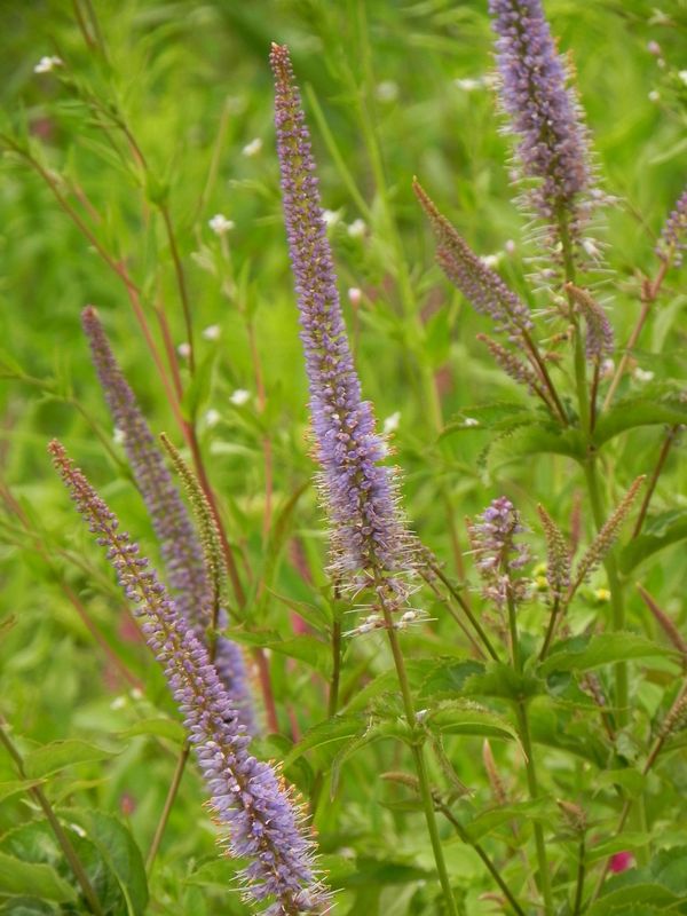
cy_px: 458
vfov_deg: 5.3
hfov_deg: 3.9
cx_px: 344
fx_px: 9976
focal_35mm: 377
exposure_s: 1/320
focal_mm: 67.2
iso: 160
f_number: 5.6
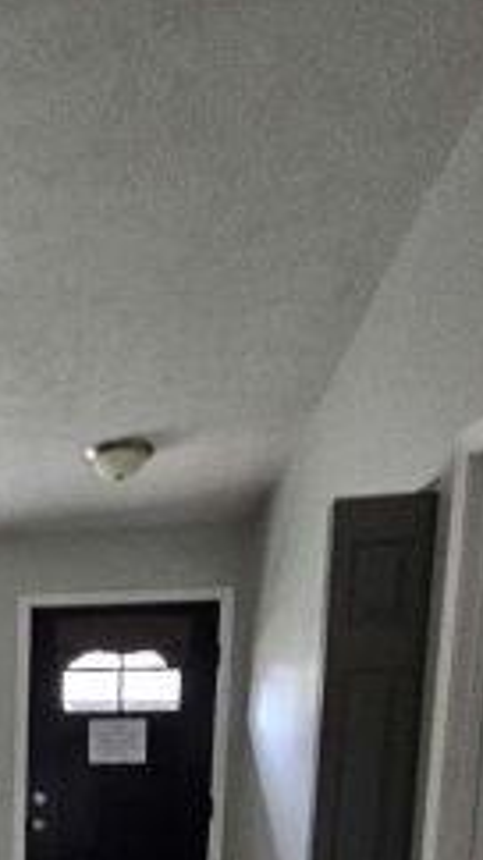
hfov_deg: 25.6
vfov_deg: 44.6
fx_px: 889
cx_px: -165
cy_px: 842
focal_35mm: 39
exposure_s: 1/30
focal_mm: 2.2
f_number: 2.2
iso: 400
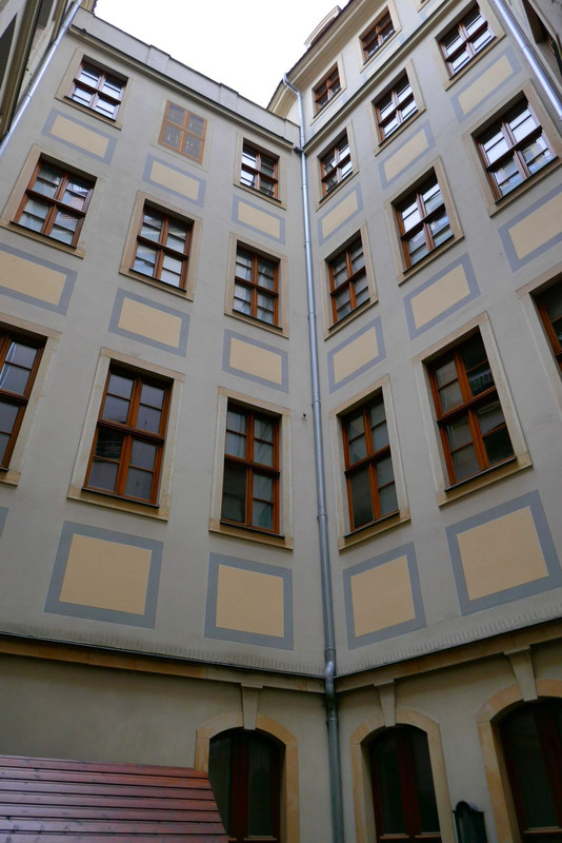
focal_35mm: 25
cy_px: 422
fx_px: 585
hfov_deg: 51.3
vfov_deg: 71.5
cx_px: 281
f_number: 2.8
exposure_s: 1/50
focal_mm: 9.1
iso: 500
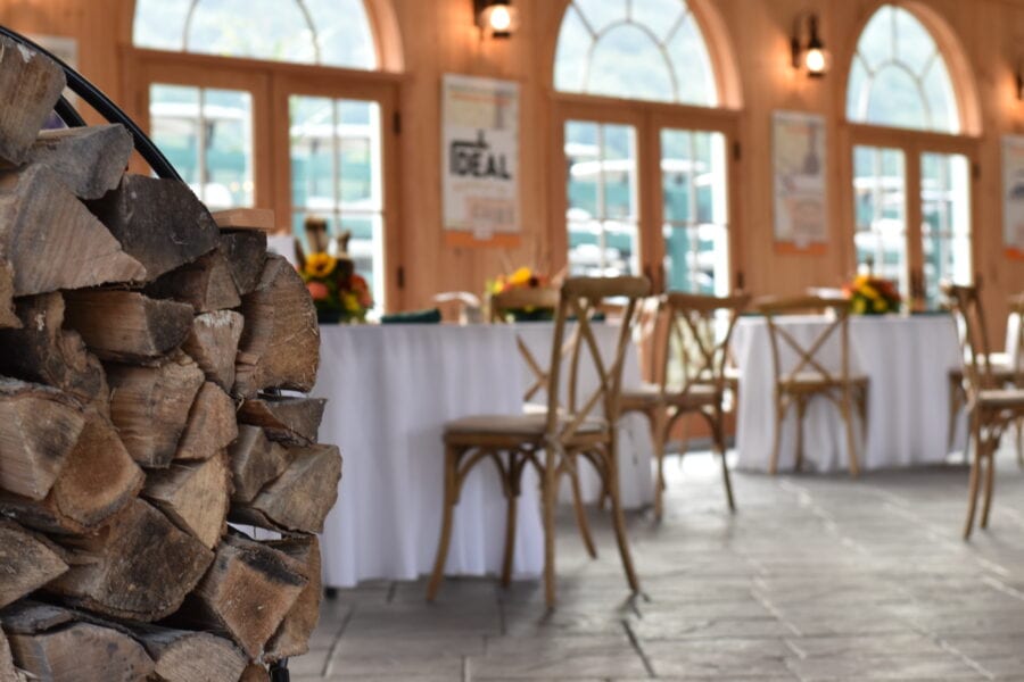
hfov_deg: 27.0
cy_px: 341
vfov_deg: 18.2
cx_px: 512
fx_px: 2133
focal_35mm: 75
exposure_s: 1/60
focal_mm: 50
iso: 400
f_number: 4
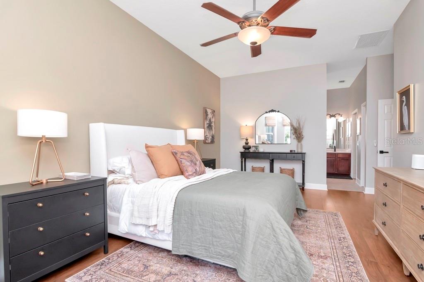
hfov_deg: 95.0
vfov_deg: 72.1
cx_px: 212
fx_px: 194
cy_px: 141
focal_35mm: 16
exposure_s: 1/80
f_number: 7.1
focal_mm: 11
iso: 800
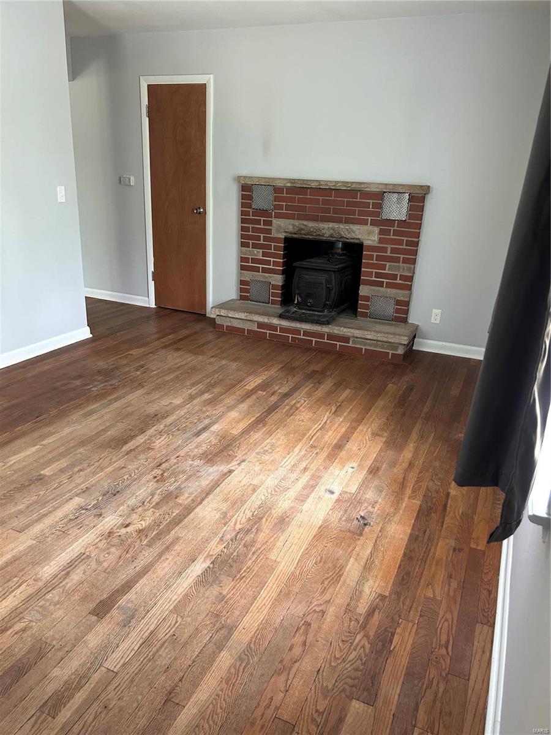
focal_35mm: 26
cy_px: 368
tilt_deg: -19.1
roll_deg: -2.1
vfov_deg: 67.3
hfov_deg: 53.1
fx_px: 552
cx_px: 276
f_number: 1.5
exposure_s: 1/60
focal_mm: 5.7
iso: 250
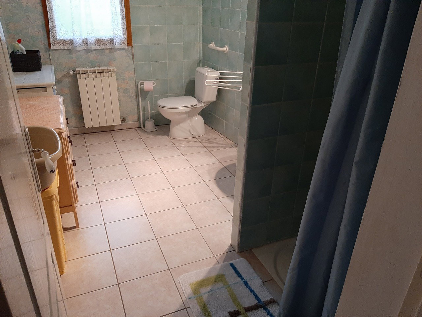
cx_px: 211
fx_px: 317
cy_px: 158
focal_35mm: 26
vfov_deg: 53.1
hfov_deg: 67.3
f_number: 1.7
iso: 200
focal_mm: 3.93
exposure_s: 1/25
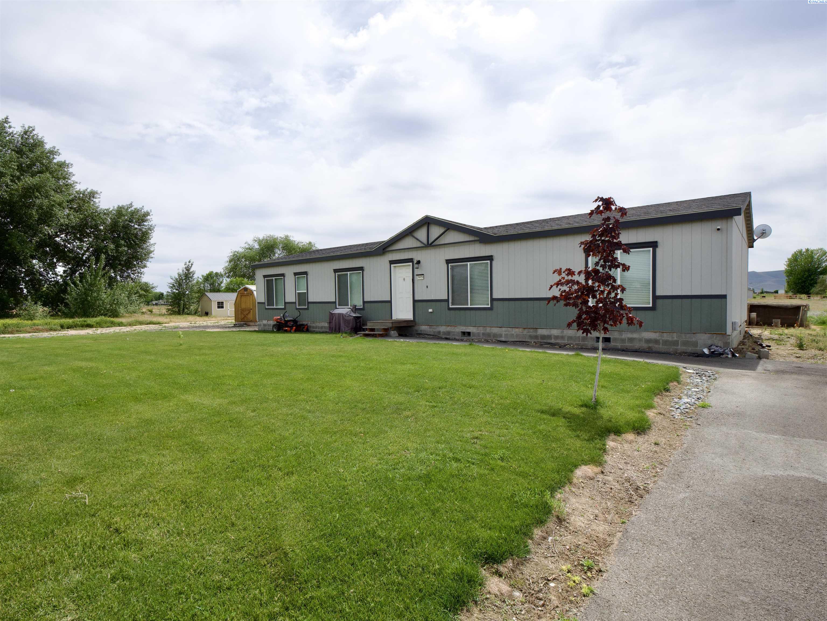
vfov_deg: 71.6
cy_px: 310
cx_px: 414
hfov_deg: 87.8
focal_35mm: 18
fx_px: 430
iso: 200
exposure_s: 1/640
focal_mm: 9
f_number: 7.1
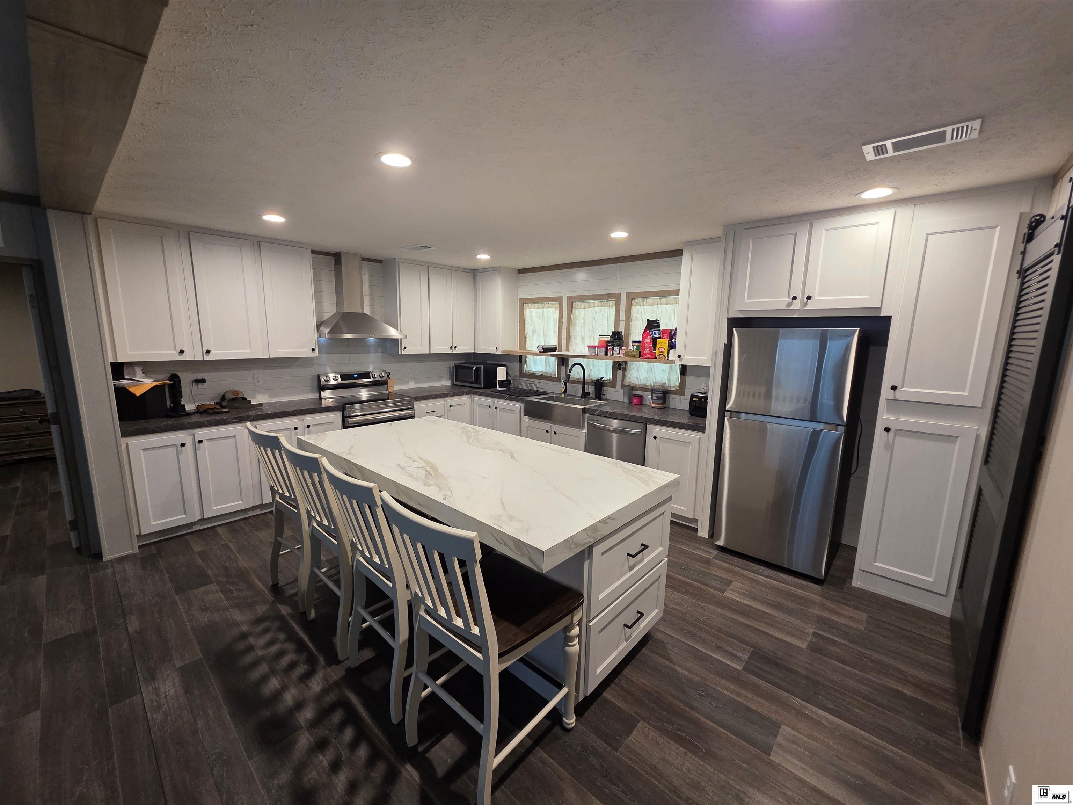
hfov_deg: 106.2
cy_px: 402
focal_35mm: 13
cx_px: 536
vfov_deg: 89.9
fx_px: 403
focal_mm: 2.2
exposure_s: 1/60
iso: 200
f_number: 1.9
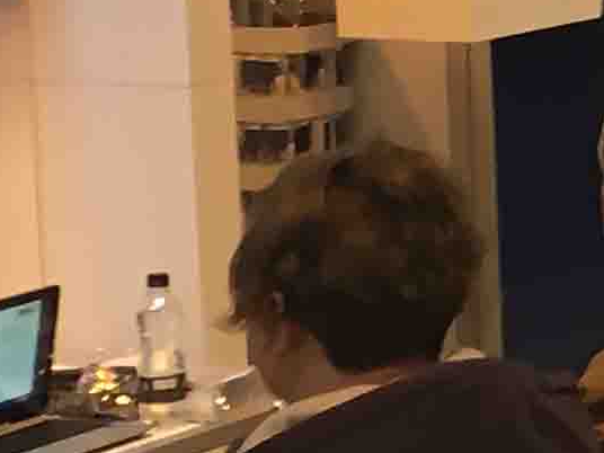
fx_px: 3804
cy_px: 15
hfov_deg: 8.5
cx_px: 1255
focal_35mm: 218
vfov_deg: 6.8
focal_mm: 4.15
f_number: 2.2
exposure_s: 1/33
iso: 80
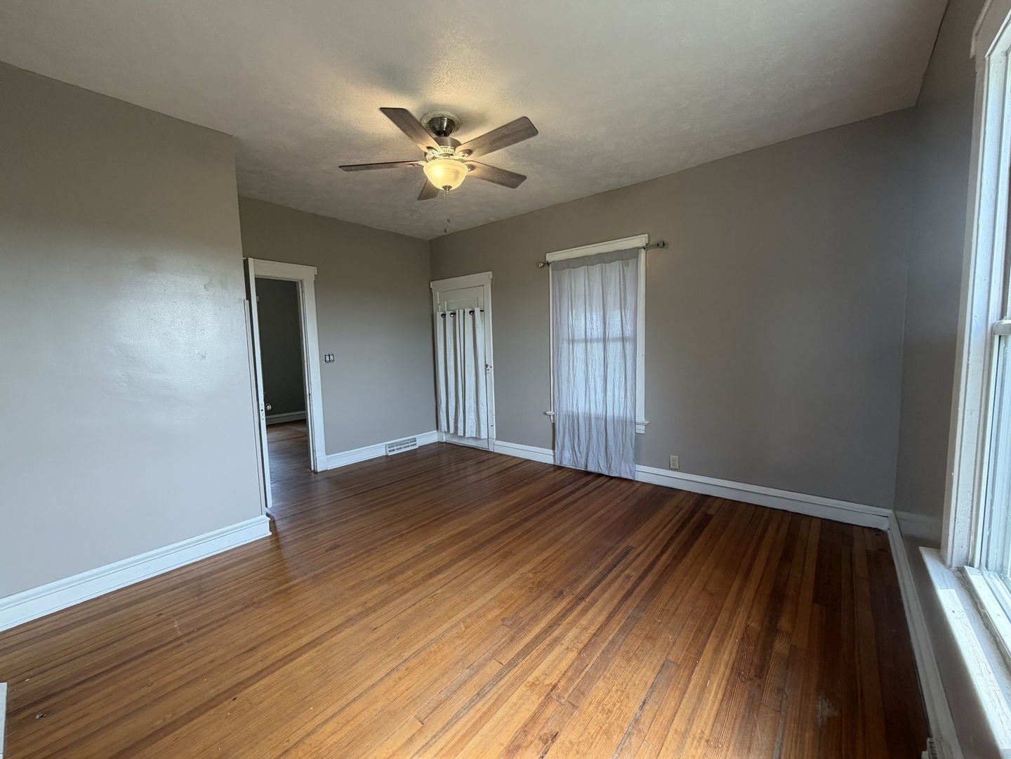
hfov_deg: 102.1
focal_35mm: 14
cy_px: 380
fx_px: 409
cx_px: 506
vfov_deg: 85.7
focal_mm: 2.22
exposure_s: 1/120
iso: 200
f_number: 2.2
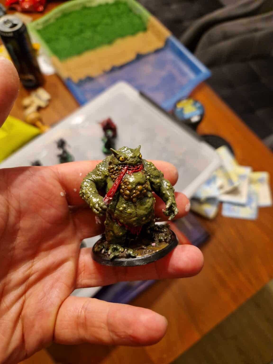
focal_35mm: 23
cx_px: 136
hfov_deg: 58.9
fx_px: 242
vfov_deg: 73.9
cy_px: 182
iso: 500
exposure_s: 1/50
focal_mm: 5.4
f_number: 1.8
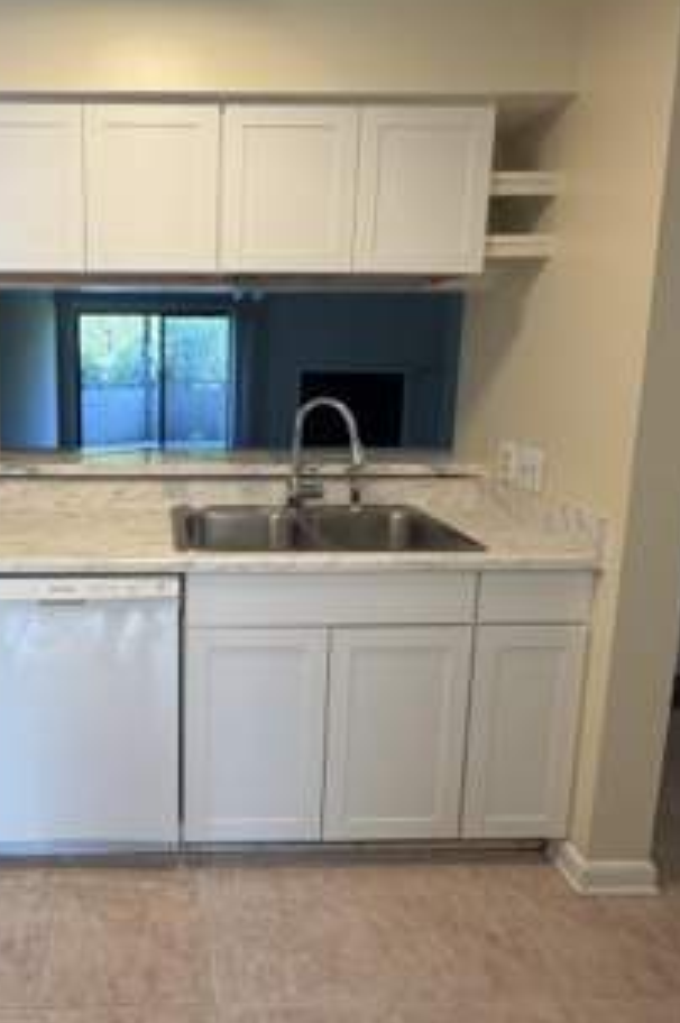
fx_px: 653
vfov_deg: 75.8
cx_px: 162
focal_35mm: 23
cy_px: 449
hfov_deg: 52.3
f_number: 2.2
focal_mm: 2.22
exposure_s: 1/120
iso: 200
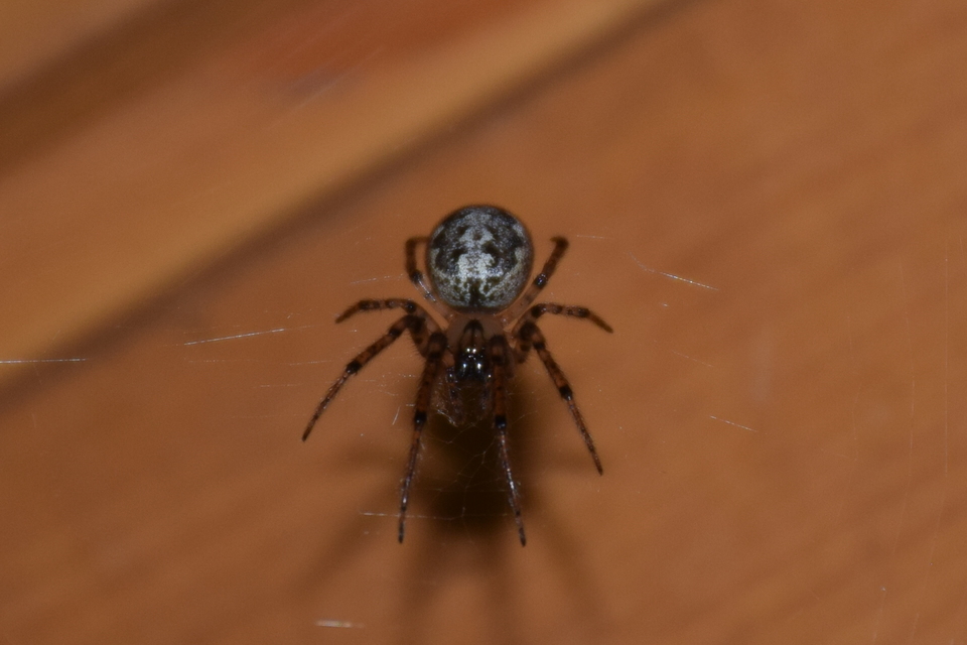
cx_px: 484
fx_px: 5640
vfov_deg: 6.5
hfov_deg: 9.8
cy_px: 322
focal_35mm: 210
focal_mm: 140
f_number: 5.6
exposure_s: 1/60
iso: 320
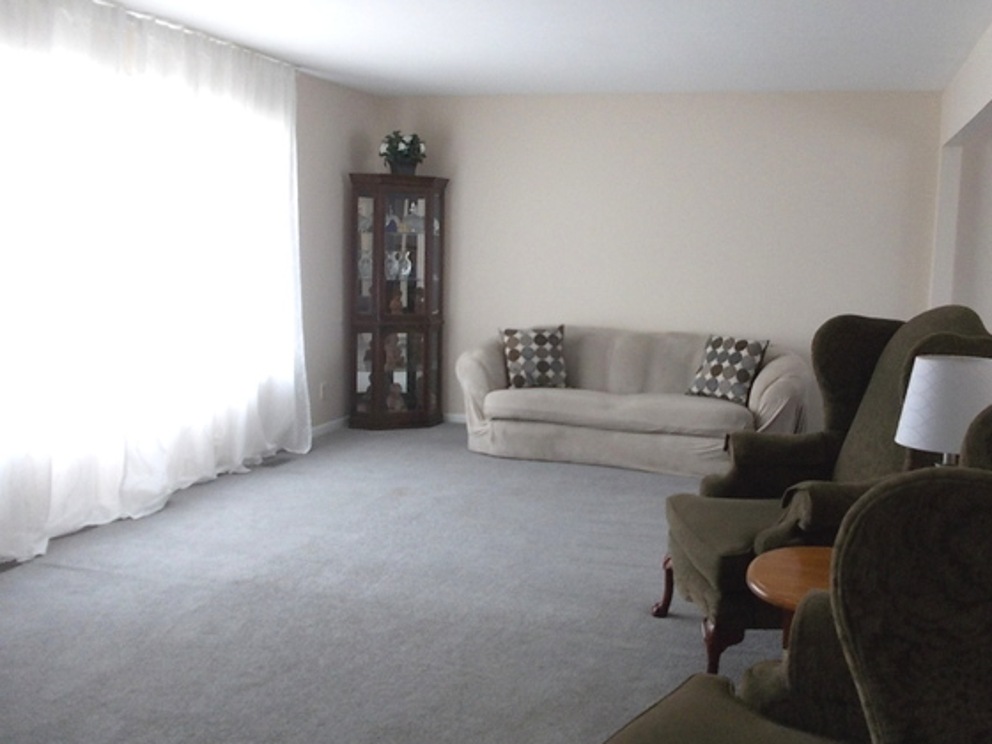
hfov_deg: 56.6
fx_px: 917
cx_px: 565
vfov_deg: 44.1
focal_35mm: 32
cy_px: 340
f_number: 2.7
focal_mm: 4
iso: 160
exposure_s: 1/25
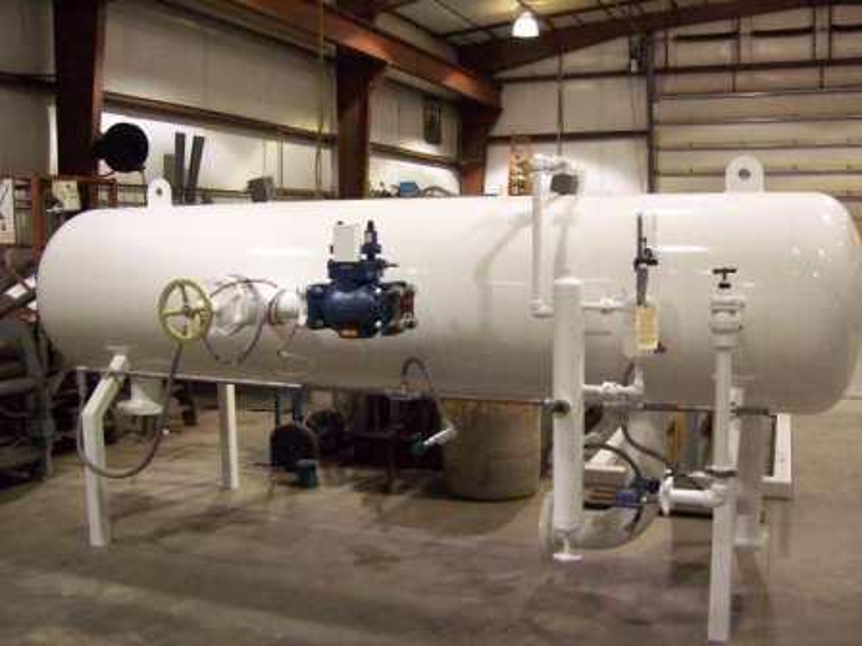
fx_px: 896
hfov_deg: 51.4
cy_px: 323
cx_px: 431
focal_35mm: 36
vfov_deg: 39.7
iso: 800
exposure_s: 1/90.2
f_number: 2.7
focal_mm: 6
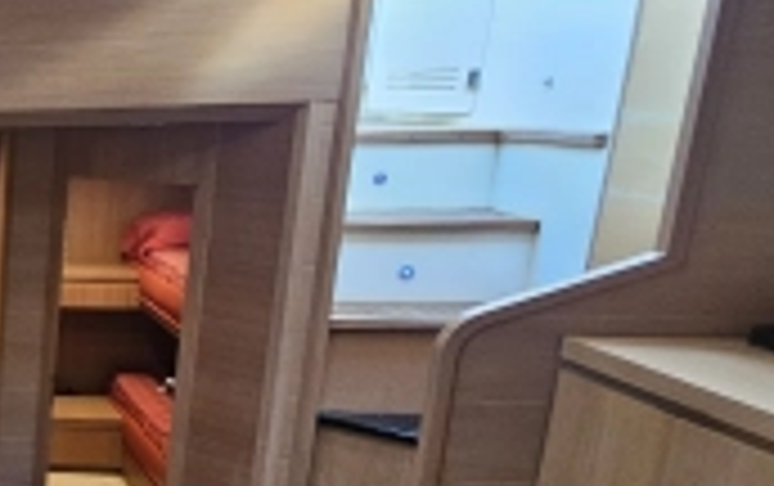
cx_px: -418
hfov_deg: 27.8
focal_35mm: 44
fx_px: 929
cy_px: 358
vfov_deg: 28.9
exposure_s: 1/40
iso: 320
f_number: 2.2
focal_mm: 2.2
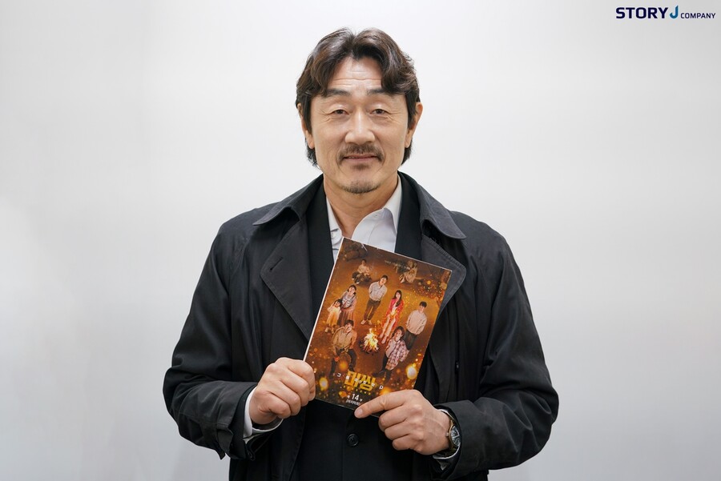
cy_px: 240
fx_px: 1403
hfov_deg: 28.8
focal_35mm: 70
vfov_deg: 19.5
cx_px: 360
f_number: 4
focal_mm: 70
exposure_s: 1/60
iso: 500
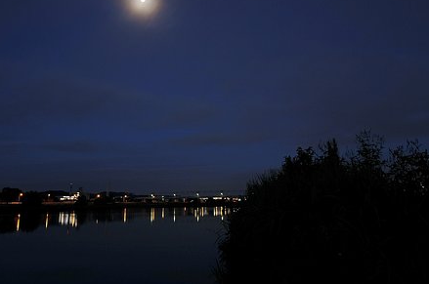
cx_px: 199
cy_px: 120
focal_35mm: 28
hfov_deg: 65.5
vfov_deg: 46.1
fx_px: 333
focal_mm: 16
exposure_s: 2
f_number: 8
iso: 200
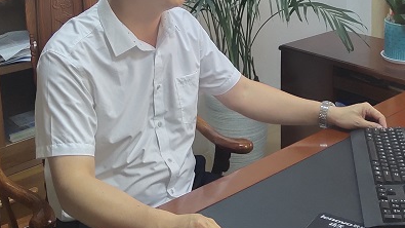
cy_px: 25
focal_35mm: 64
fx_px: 687
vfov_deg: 18.5
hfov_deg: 32.6
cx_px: 259
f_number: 1.8
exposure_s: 1/50
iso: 190
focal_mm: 4.27
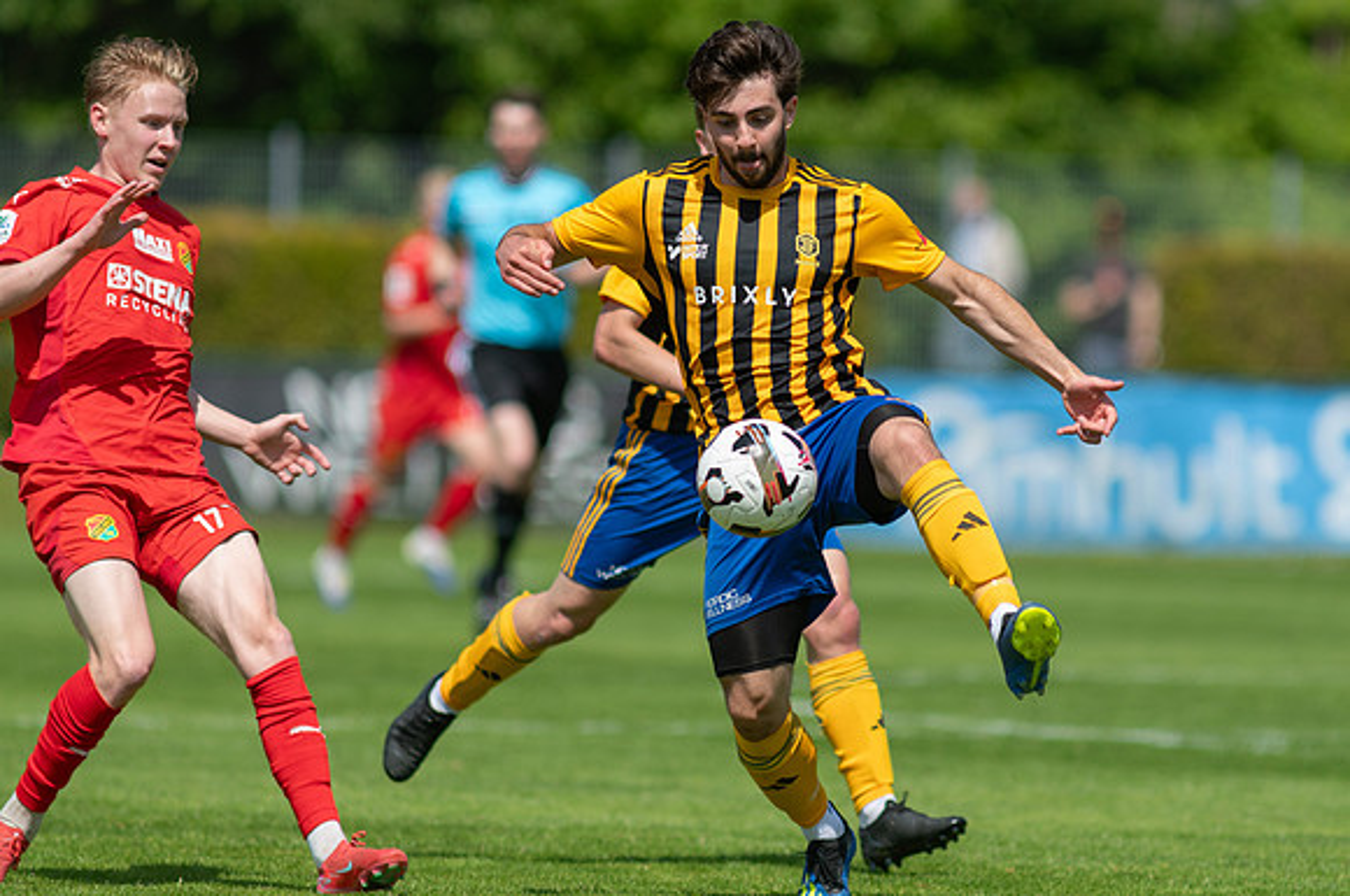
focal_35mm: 510
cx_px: 765
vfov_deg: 2.7
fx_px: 19117
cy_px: 386
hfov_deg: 4.0
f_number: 3.2
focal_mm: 300
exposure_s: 1/1600
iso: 100
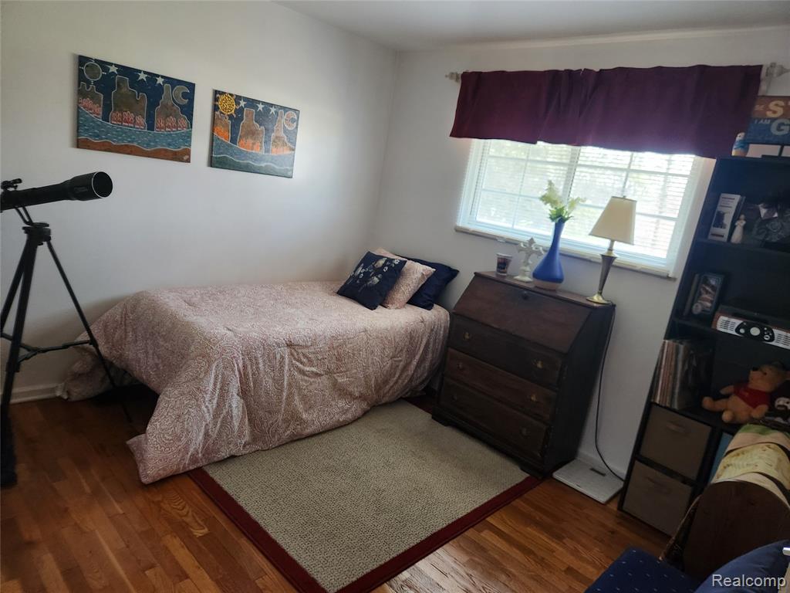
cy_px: 296
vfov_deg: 58.9
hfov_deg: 73.9
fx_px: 525
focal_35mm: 23
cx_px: 395
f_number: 1.8
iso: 640
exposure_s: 1/120
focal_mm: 5.4
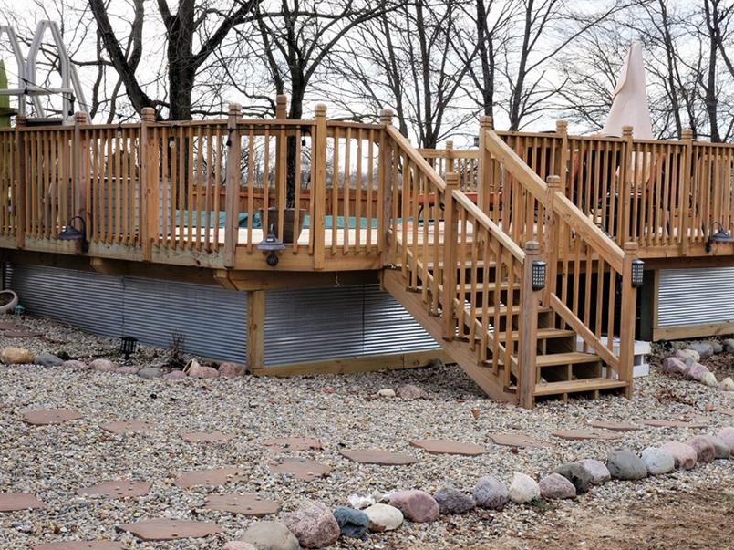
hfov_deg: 34.9
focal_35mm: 55
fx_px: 1166
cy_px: 244
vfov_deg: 26.5
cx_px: 388
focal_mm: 30
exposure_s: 1/80
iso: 100
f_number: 13
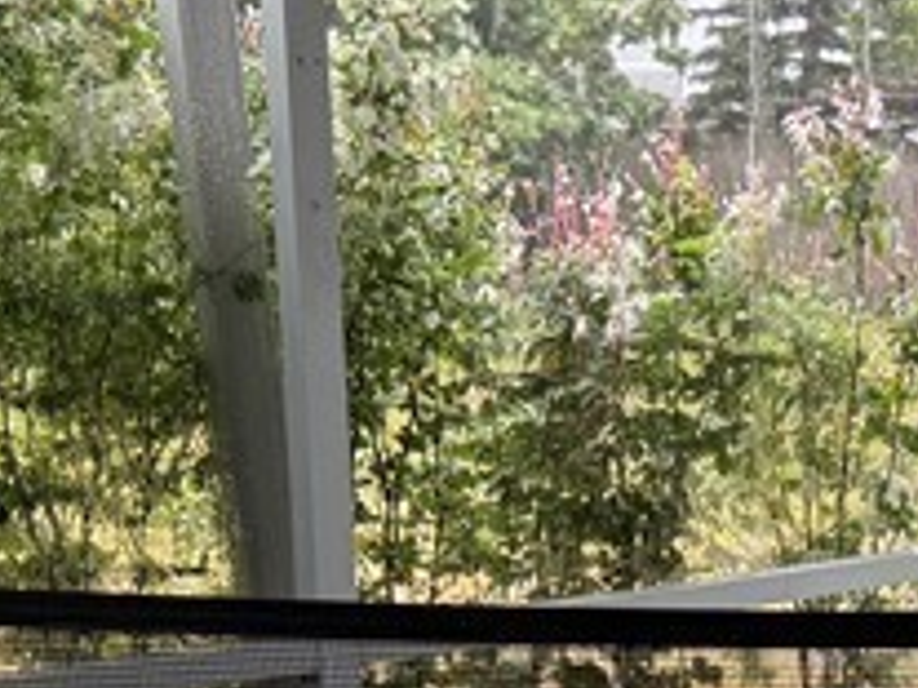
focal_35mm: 119
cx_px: 989
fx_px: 3154
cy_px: 1016
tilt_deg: -15.9
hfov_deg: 16.1
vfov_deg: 11.9
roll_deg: -1.5
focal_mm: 6.76
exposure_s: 1/172
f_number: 1.78
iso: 160
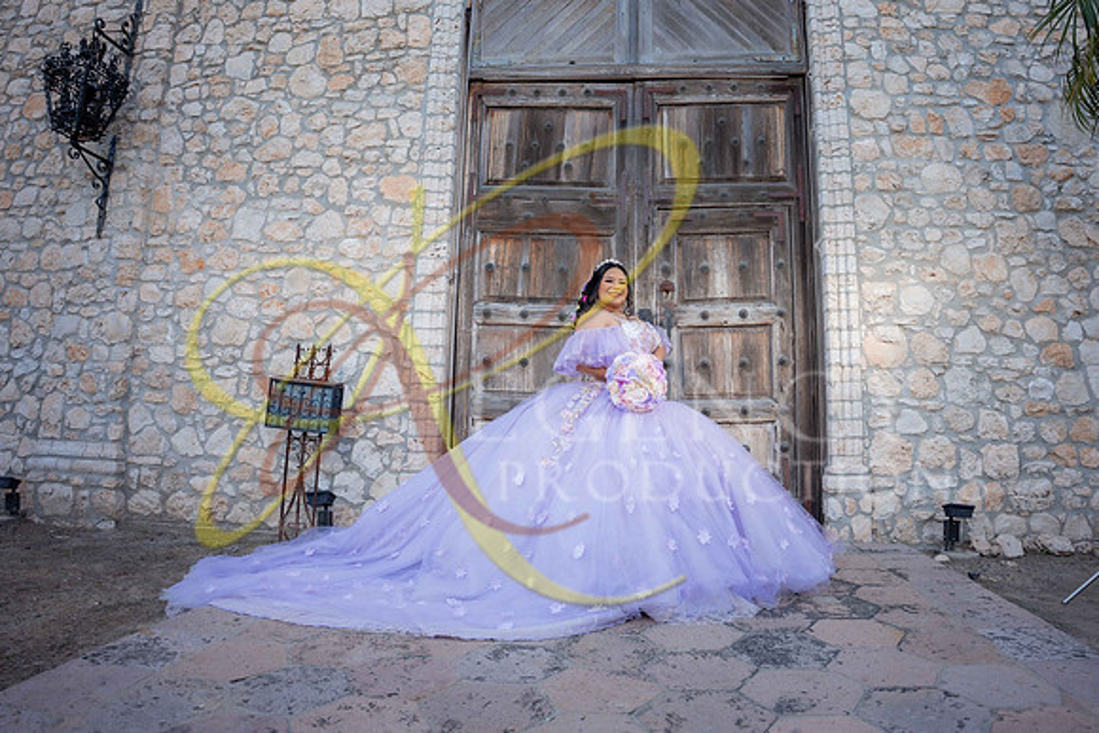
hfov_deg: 78.8
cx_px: 600
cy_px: 333
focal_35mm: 22
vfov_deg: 57.5
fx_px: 666
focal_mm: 20
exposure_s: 1/500
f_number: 2.8
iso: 125
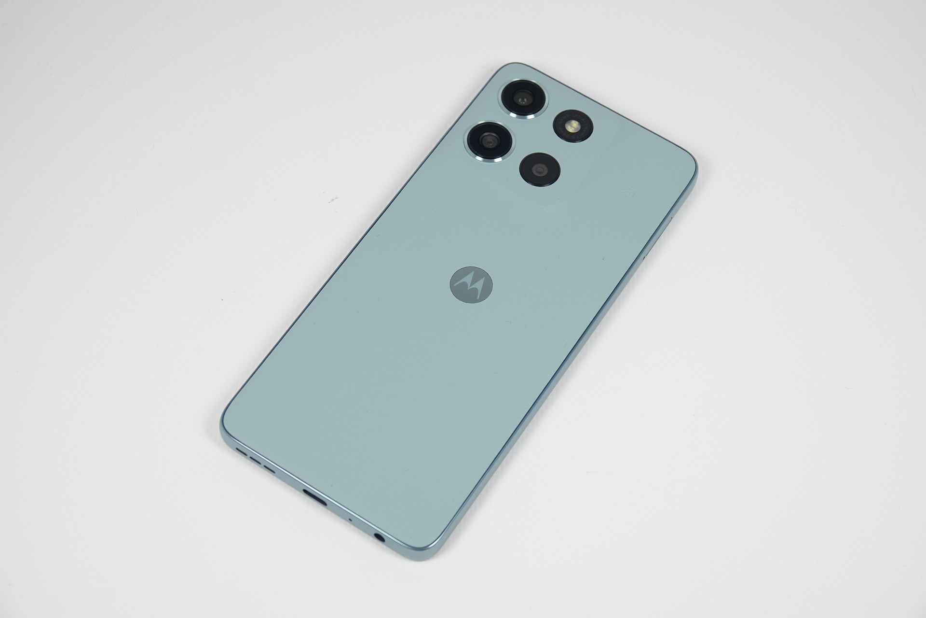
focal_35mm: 68
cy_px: 309
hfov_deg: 29.7
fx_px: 1749
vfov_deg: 20.0
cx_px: 463
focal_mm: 24.79
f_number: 3.5
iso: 100
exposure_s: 1/160
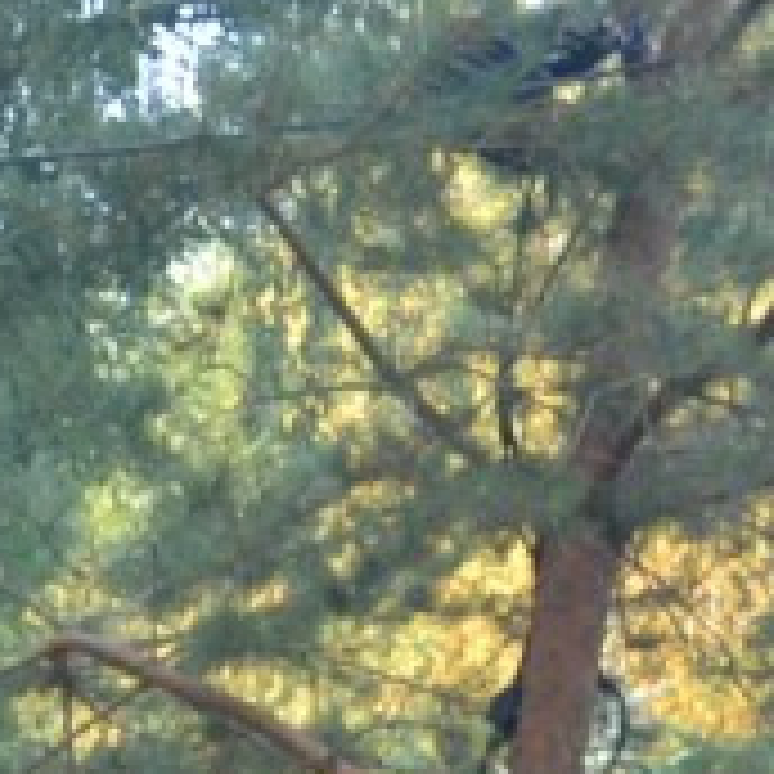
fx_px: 6071
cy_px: 2264
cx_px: -1773
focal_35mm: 240
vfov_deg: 6.7
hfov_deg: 6.5
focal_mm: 20
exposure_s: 1/125
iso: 400
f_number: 5.6
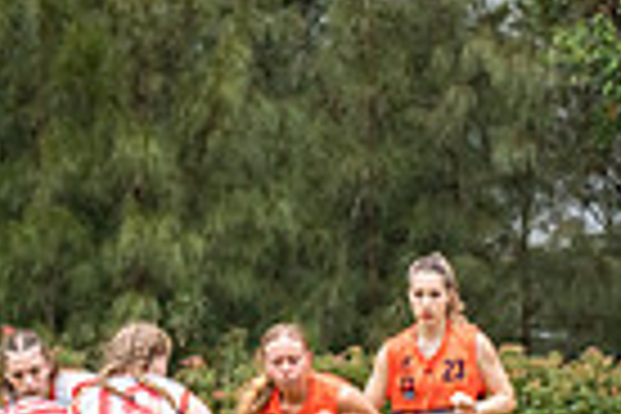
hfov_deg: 3.4
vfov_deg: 2.2
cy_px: 416
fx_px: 10539
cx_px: 9
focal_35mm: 611
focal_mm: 145
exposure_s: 1/1250
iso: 800
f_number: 9
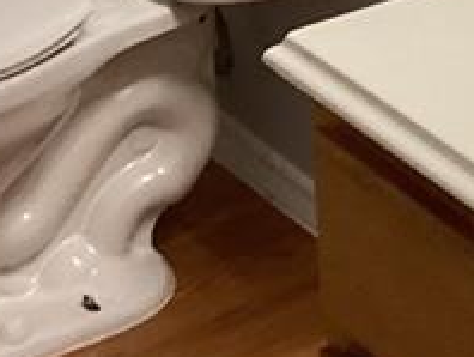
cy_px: -338
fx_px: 2194
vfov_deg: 8.8
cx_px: 656
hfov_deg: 11.9
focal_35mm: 160
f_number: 2.4
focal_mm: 3.3
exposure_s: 1/60
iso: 200
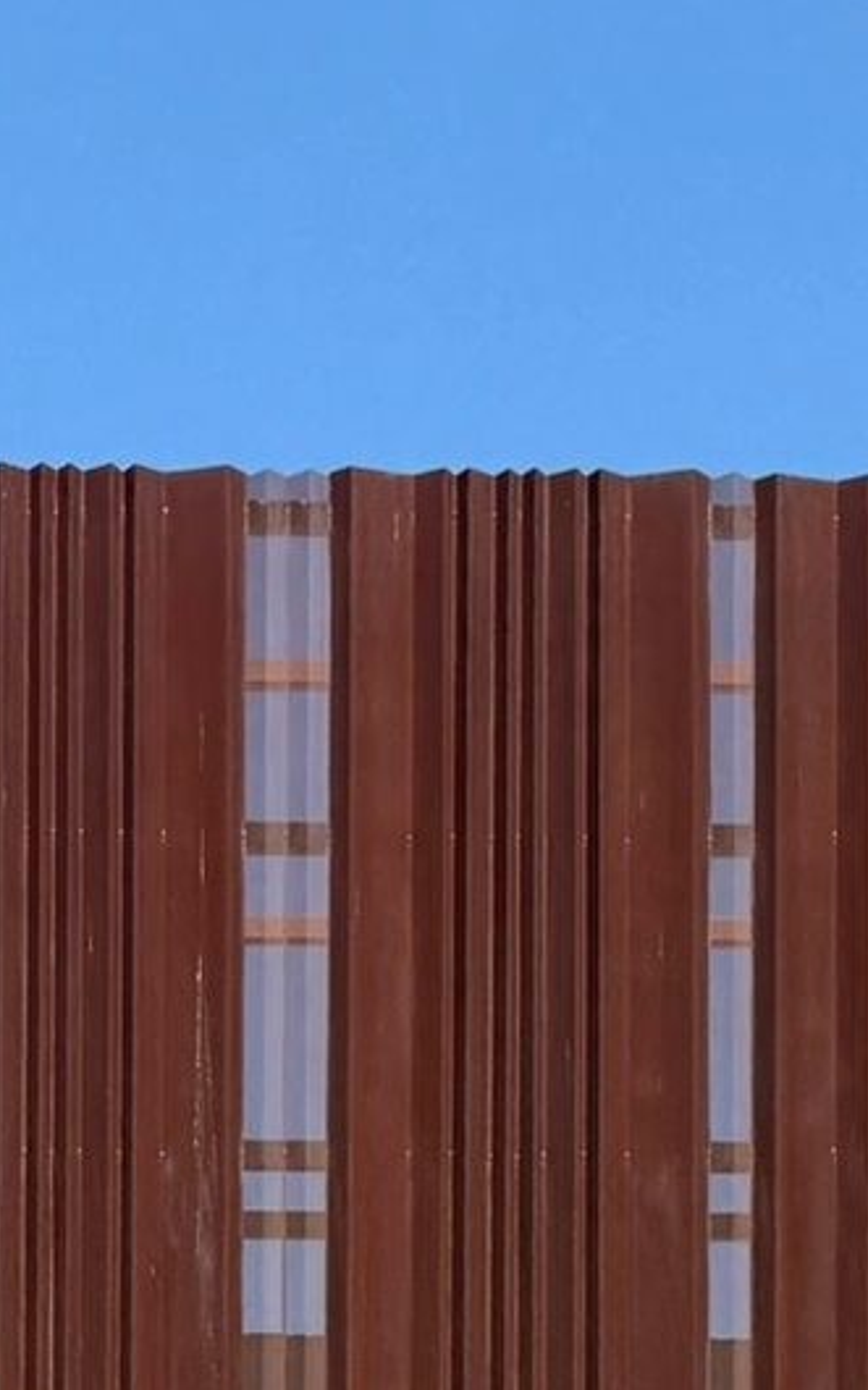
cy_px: 1873
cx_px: 73
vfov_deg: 19.7
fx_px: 3636
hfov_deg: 13.5
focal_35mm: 96
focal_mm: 6.76
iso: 80
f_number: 1.78
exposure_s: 1/3425
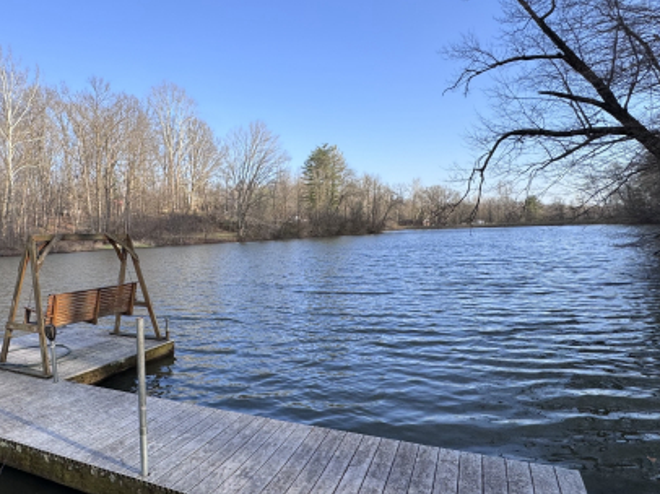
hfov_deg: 73.1
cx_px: 261
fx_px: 438
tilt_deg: -3.9
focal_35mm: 23
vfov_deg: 58.8
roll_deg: +2.3
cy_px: 258
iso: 40
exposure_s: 1/681
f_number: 2.2
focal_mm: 2.22
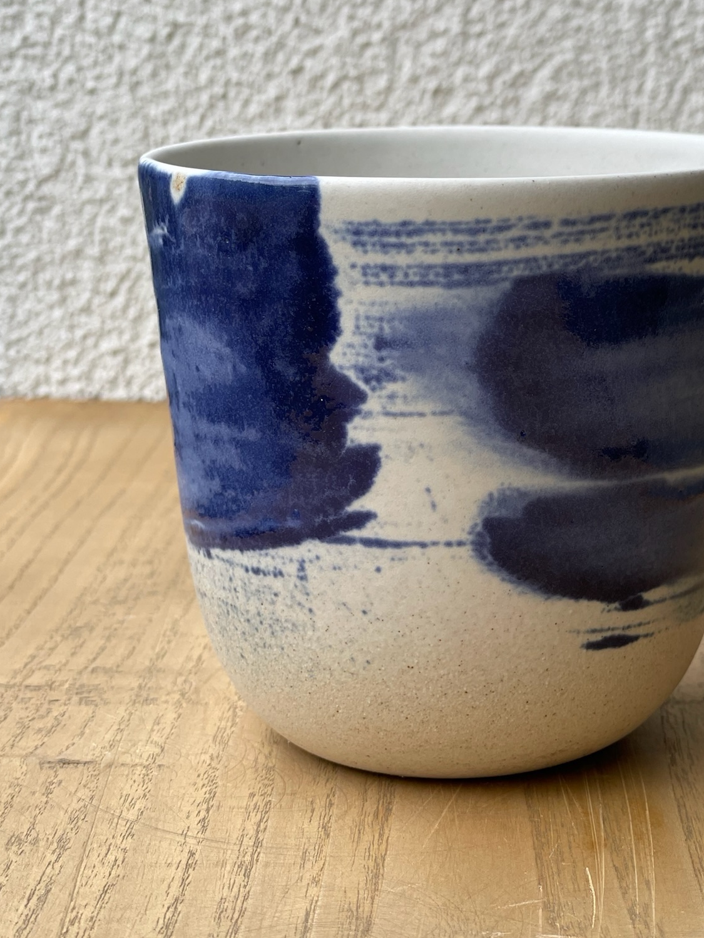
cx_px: 467
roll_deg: -0.7
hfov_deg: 20.7
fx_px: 1925
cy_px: 428
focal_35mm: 71
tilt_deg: -10.8
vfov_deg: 27.4
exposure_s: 1/122
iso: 25
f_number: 2
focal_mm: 6
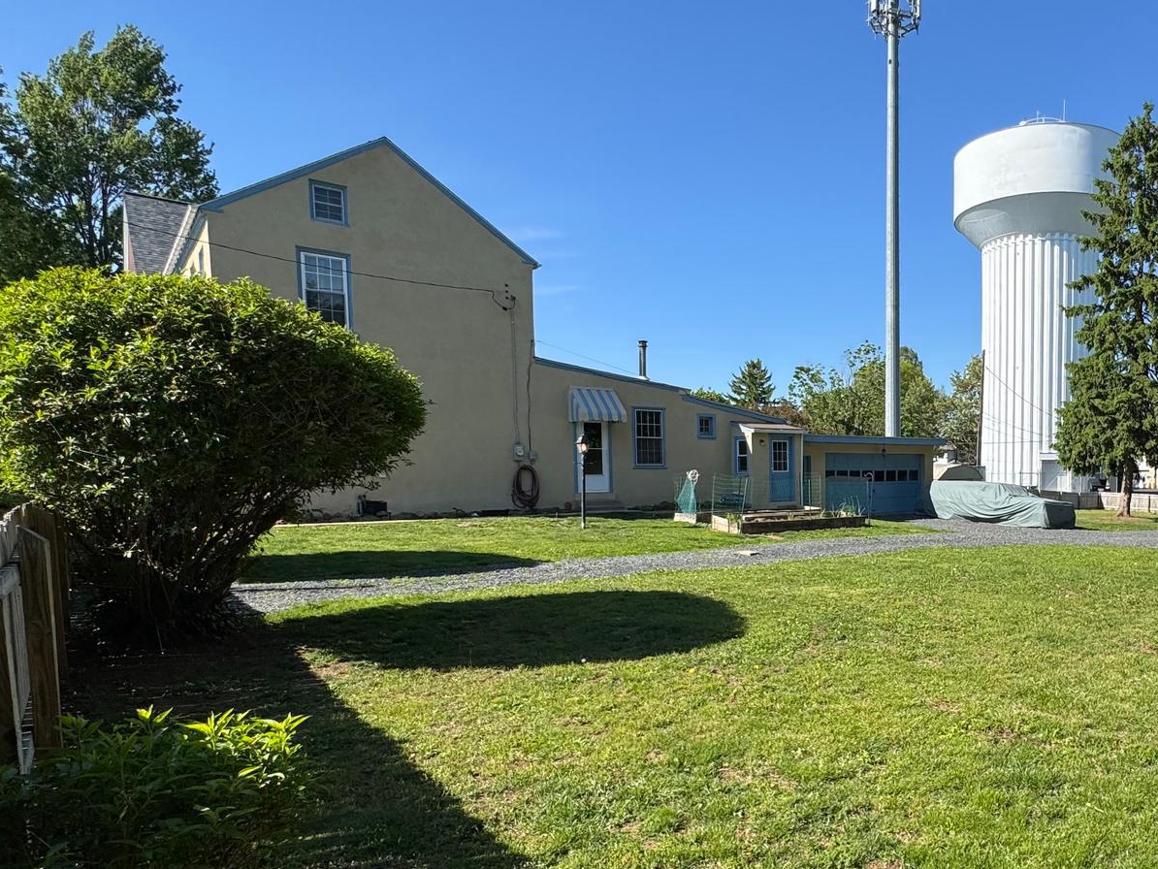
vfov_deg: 56.3
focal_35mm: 24
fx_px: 803
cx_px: 891
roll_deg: -0.1
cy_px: 532
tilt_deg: -4.8
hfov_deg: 66.4
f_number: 2.2
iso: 50
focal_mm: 2.22
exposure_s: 1/1420
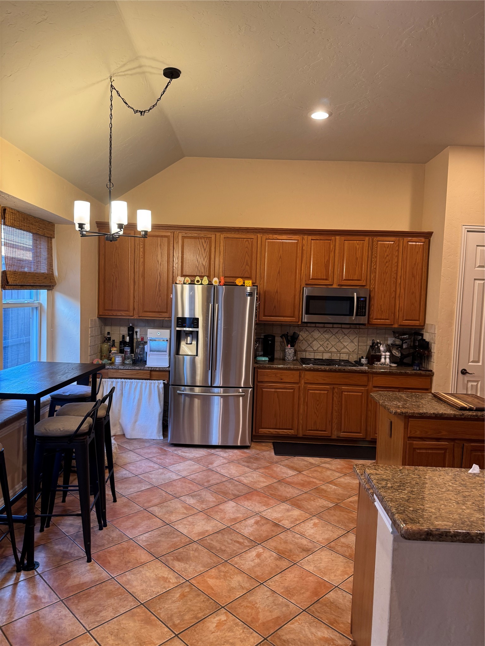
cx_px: 242
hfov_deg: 56.8
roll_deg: -1.4
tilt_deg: -3.6
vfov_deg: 71.6
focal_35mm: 24
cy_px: 323
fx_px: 448
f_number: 1.78
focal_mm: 6.76
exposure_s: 1/60
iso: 160
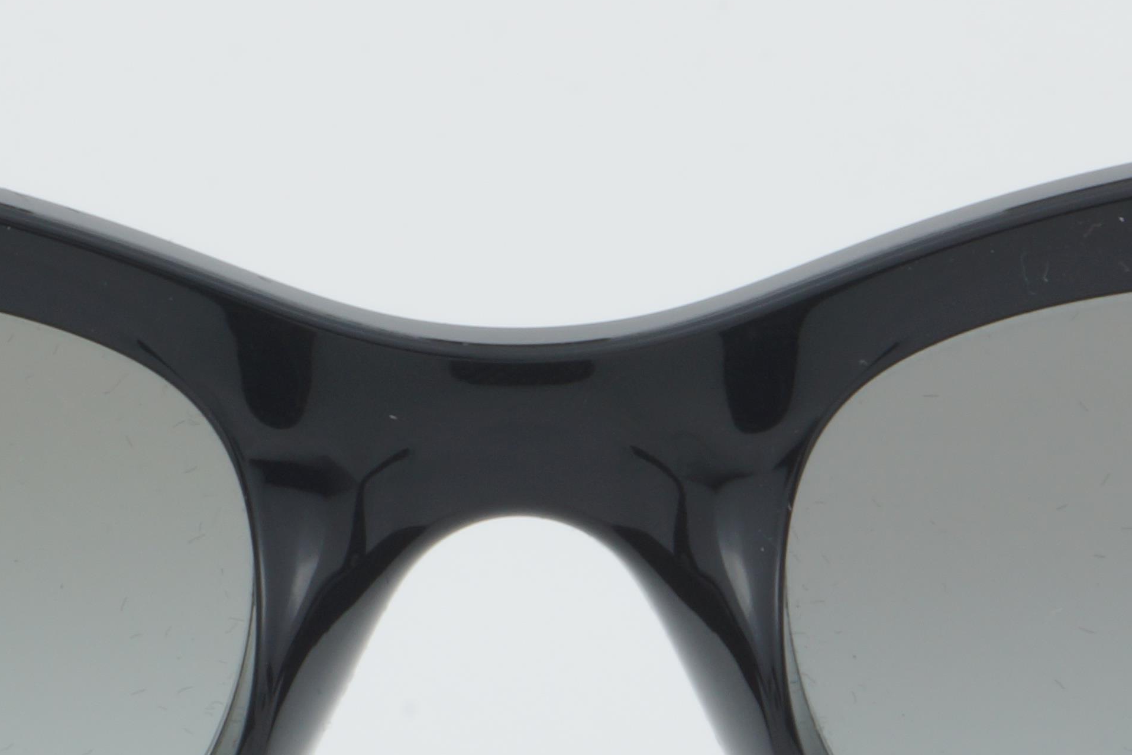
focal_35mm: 259
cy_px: 616
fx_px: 8130
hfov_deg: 8.0
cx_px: 522
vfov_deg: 5.3
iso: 100
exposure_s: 1/3
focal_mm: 55
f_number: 32
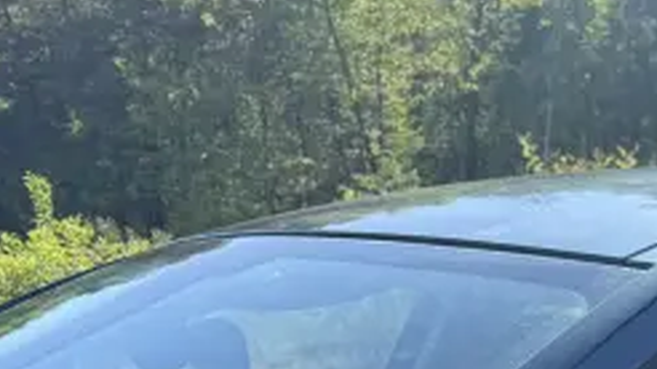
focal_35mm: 68
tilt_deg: -16.2
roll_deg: +1.3
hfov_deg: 26.9
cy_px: 575
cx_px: 820
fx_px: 1184
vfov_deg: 16.0
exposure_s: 1/1285
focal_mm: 6.76
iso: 80
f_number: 1.78
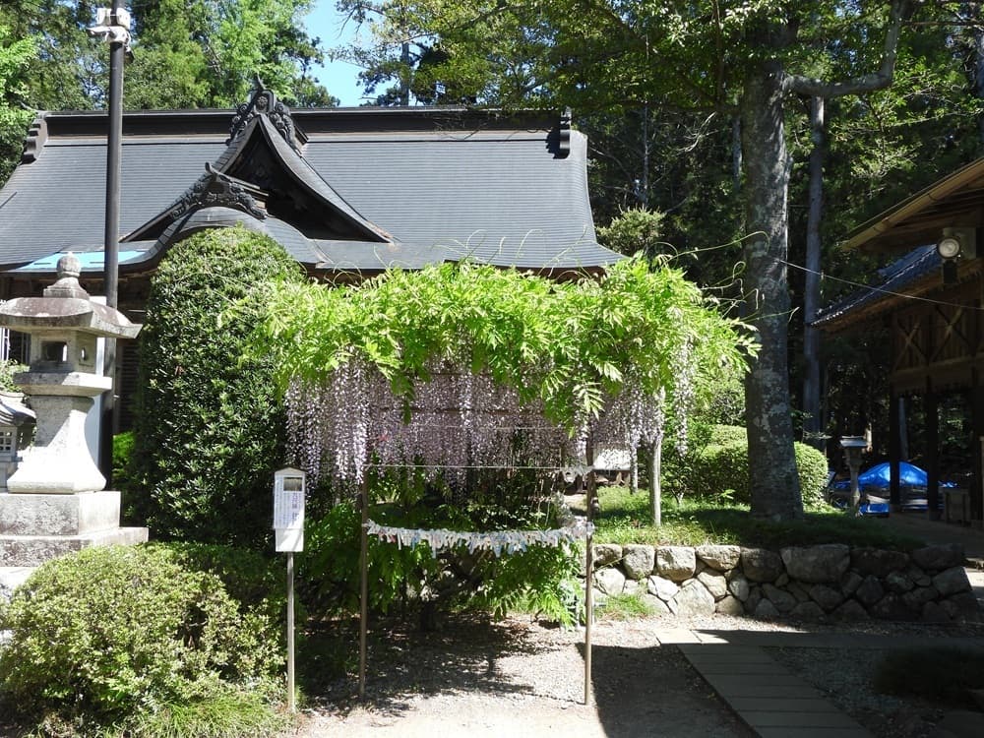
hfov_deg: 52.6
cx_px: 492
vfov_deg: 40.7
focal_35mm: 35
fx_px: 995
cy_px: 369
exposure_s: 1/320
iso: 100
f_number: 4
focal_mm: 6.2
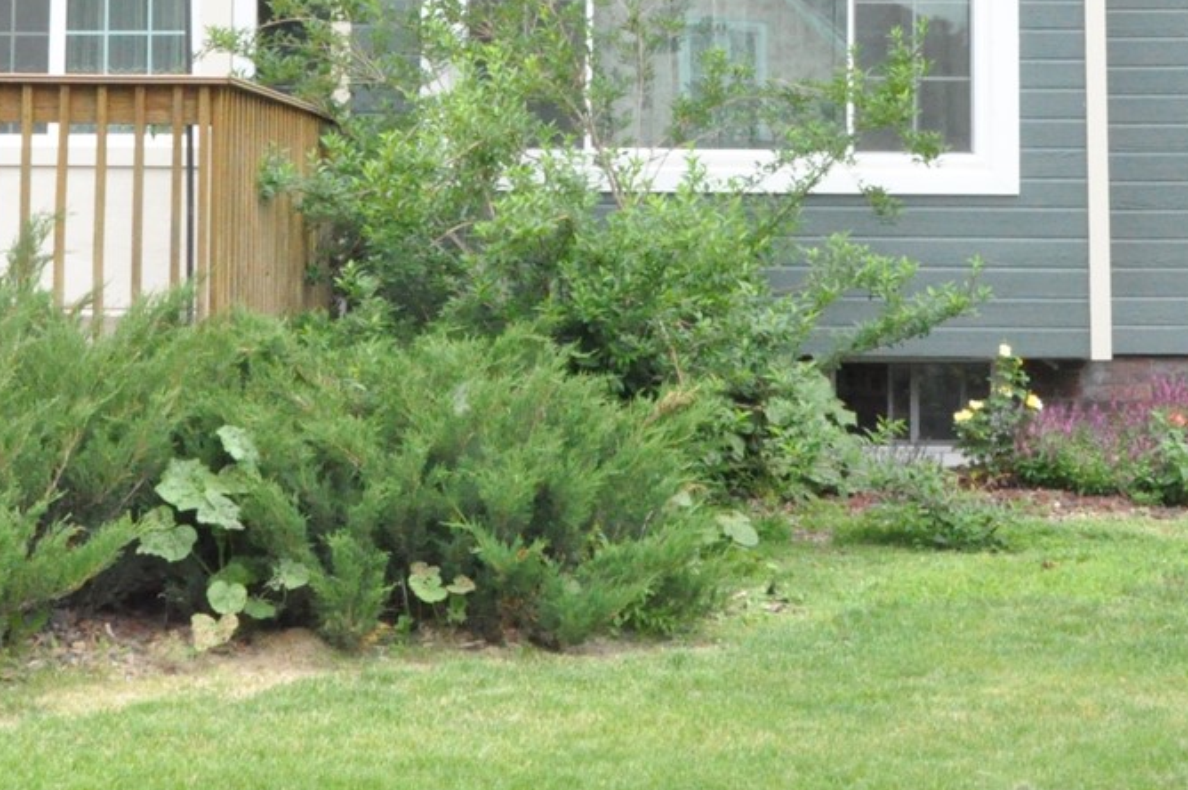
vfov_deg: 15.8
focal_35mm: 84
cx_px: 562
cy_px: -85
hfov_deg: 24.2
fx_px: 2769
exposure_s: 1/200
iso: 3200
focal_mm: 22
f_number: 25
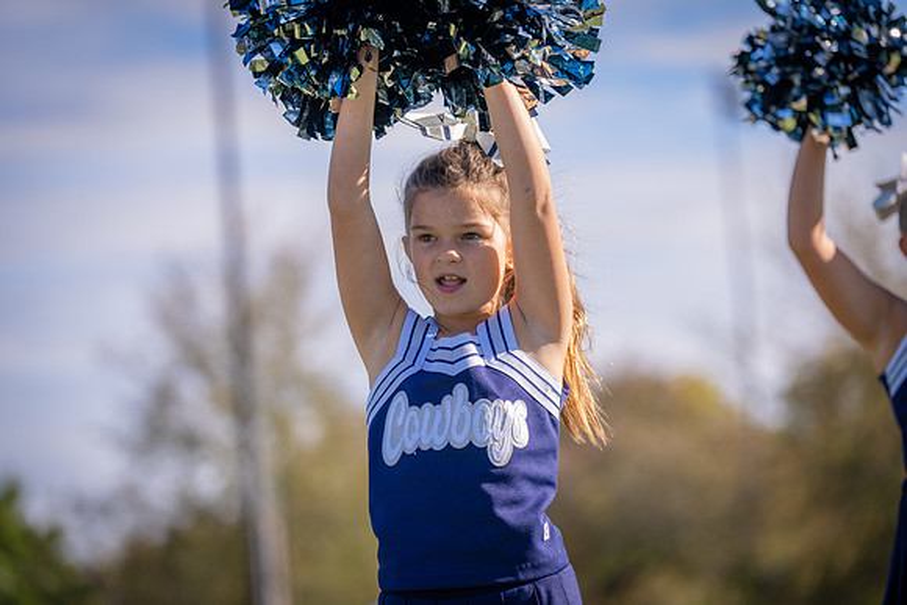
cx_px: 454
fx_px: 3326
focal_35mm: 132
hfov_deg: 15.5
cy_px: 302
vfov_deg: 10.4
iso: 100
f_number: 2.8
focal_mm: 132
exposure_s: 1/1000
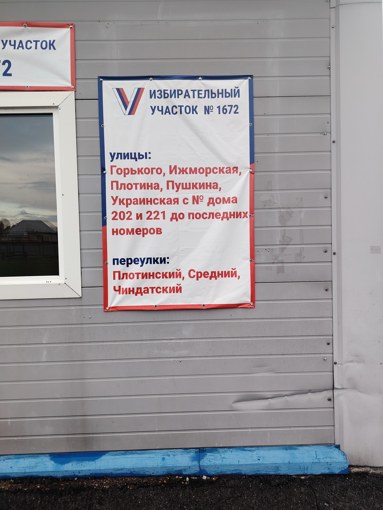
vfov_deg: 71.6
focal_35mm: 24
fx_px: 354
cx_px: 192
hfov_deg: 56.8
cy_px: 255
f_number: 1.75
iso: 200
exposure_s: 1/100
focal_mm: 5.25
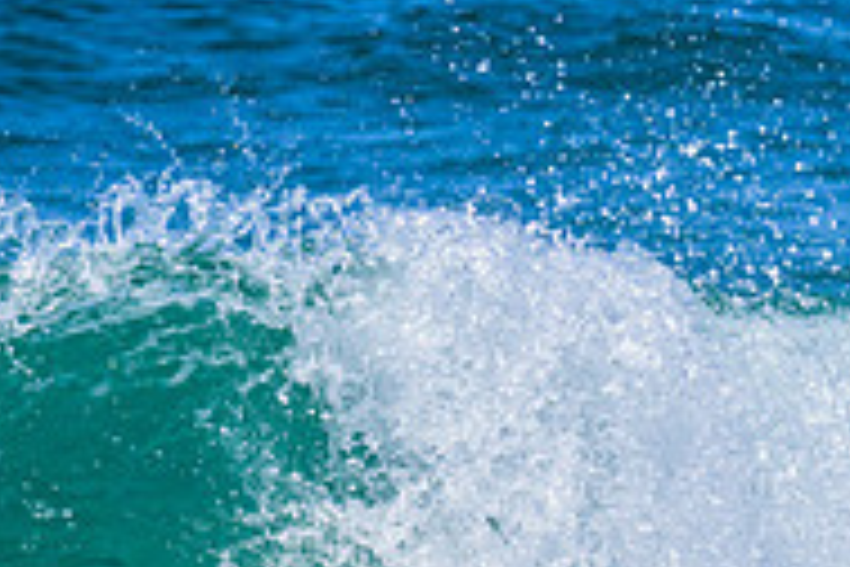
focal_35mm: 2159
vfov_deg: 0.6
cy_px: 513
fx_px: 50972
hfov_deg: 1.0
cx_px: 1229
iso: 720
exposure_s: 1/2000
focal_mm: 560
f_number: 11
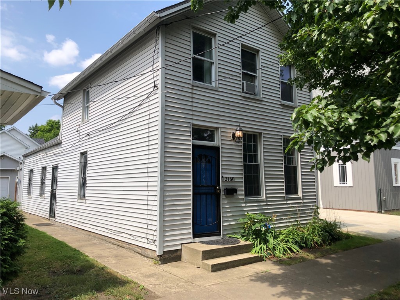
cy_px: 150
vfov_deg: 49.7
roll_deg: -0.1
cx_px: 200
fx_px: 324
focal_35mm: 28
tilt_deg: +6.2
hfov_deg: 63.4
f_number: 1.8
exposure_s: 1/1736
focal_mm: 3.99
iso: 20
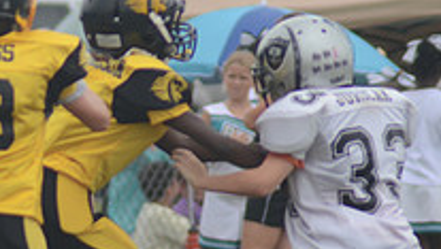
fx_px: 16425
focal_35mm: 1403
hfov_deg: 1.5
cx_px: -117
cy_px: 185
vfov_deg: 0.9
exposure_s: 1/800
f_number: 5.6
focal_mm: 320
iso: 400
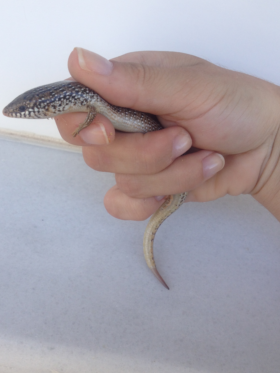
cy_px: 180
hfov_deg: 33.6
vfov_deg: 43.8
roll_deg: -9.9
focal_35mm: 43
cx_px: 128
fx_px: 464
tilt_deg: -42.8
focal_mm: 4.28
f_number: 2.4
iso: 50
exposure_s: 1/226
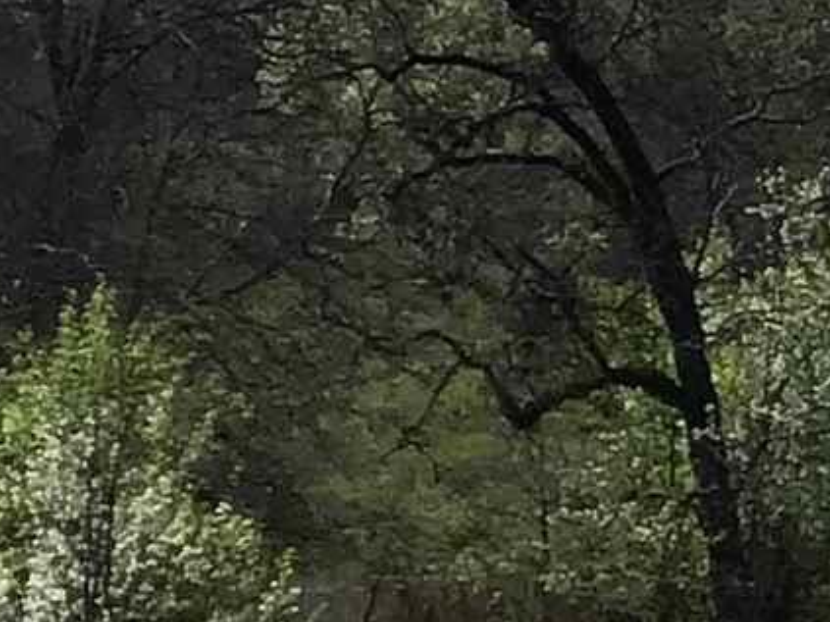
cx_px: 2794
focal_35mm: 225
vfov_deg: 6.6
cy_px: 267
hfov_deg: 7.4
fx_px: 5393
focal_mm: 3.3
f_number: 2.4
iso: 25
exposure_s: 1/1235
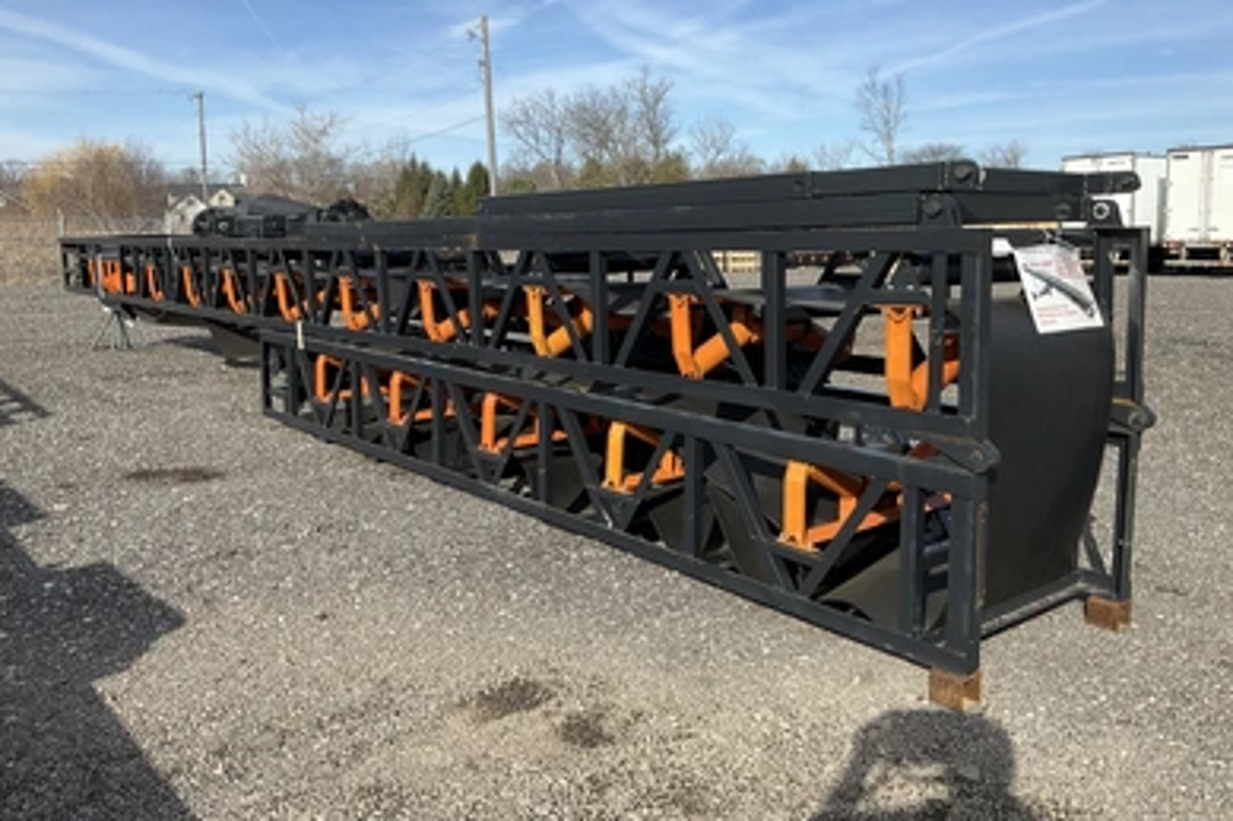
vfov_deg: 42.2
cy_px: 355
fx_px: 1061
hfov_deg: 60.3
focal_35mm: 31
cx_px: 628
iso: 25
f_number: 1.8
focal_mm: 3
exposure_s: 1/1626
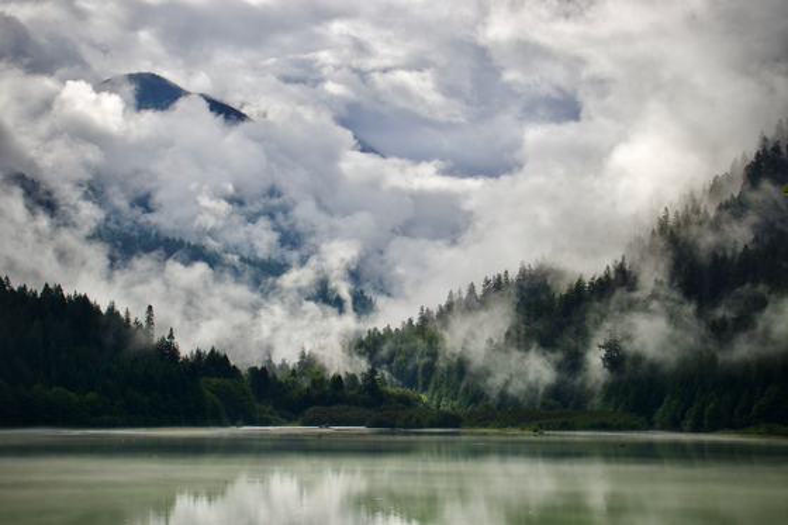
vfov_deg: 16.5
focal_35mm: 82
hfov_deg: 24.6
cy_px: 262
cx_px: 394
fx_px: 1805
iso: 100
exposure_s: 1/80
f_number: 18
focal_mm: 55
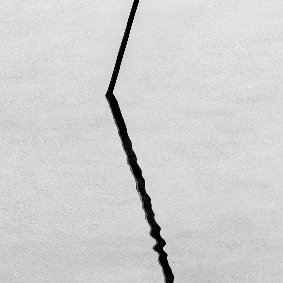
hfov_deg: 5.5
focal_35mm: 319
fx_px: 2951
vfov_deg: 5.5
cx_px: 261
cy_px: 87
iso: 400
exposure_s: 1/200
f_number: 10
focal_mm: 48
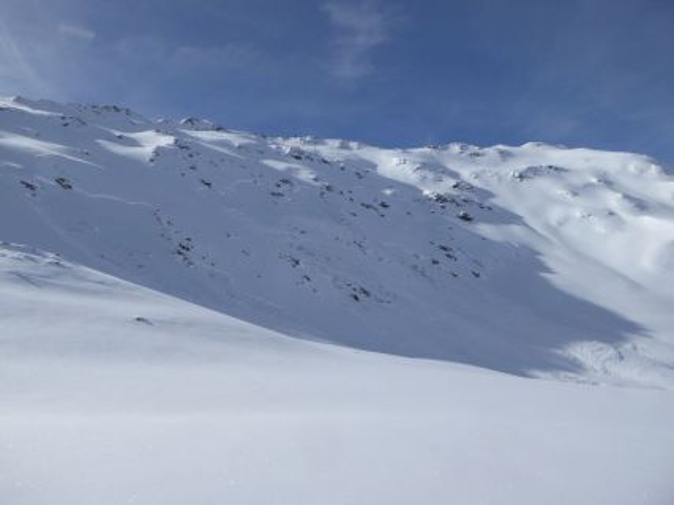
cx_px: 337
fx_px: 467
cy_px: 252
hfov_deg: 71.6
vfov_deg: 56.8
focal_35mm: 24
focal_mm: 4.3
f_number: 4.5
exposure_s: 1/1600
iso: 100
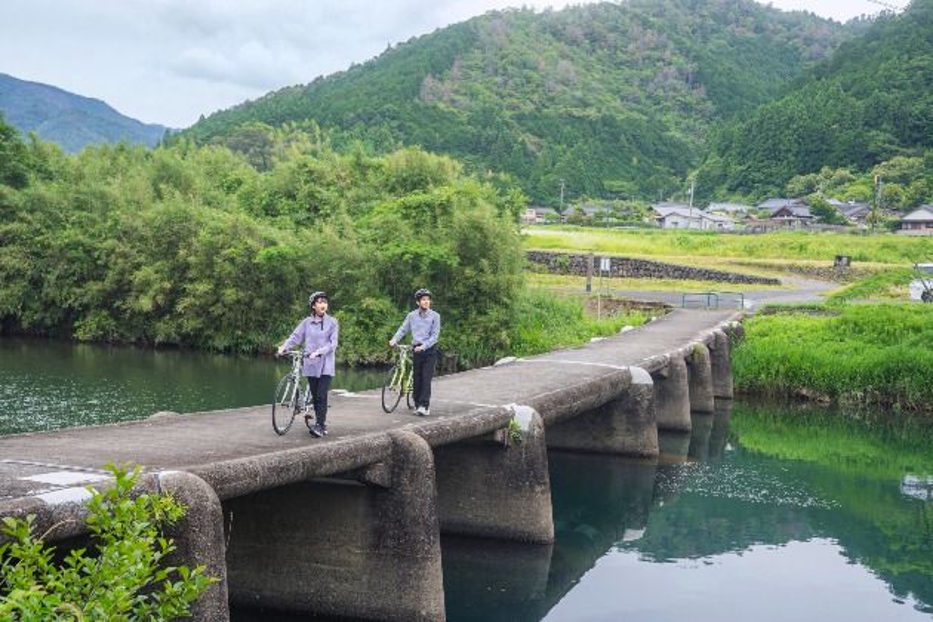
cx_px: 466
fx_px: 1529
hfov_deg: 33.9
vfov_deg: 23.0
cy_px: 311
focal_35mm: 59
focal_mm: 59
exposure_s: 1/320
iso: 500
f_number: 5.6
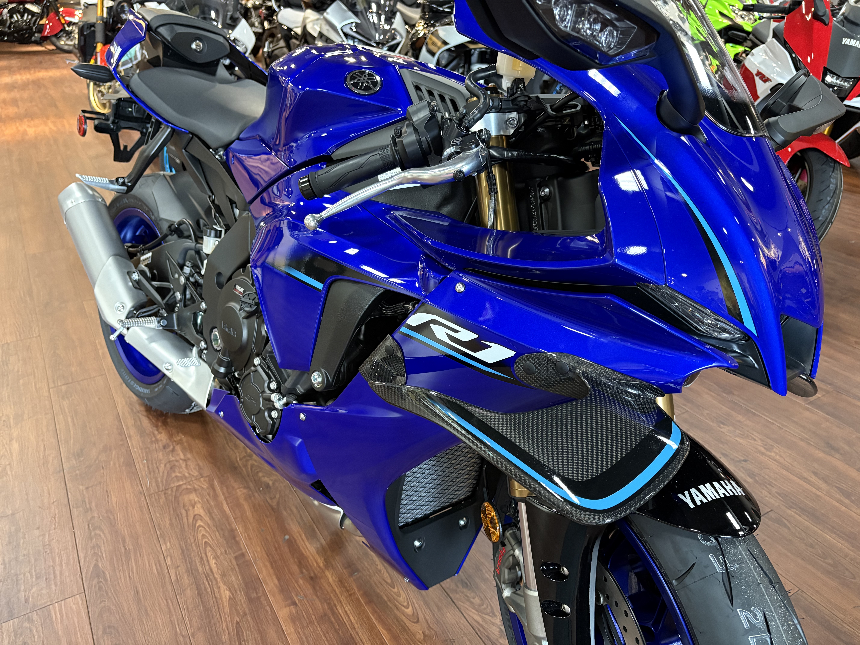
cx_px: 430
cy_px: 322
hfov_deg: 67.3
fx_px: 646
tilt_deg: -27.2
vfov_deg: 53.1
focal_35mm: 26
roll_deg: +0.5
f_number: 1.6
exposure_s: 1/40
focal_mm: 5.96
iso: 500
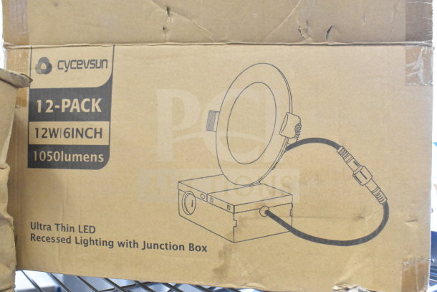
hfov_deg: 53.1
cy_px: 146
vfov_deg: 36.9
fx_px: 437
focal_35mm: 36
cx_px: 218
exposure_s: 1/160
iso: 6400
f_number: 6.3
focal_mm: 24
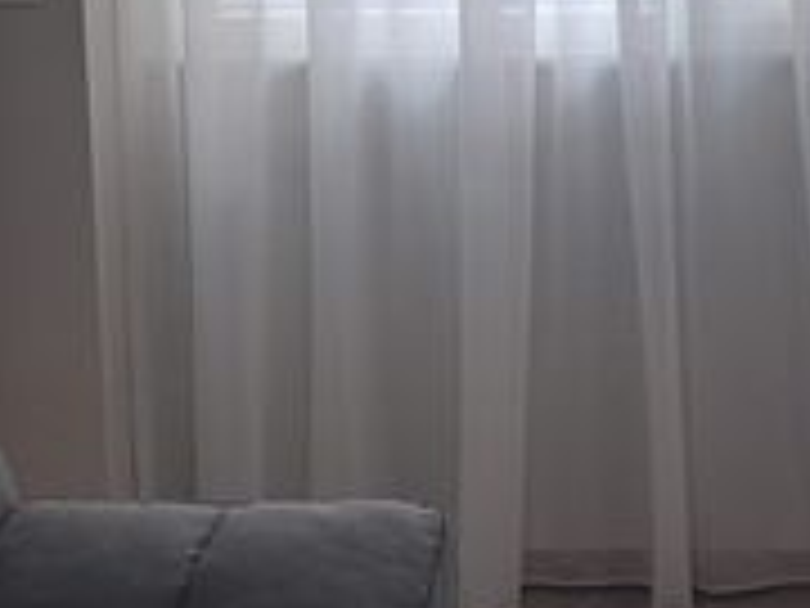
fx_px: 2083
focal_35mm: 89
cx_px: 932
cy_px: -135
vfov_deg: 15.9
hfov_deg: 20.8
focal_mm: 4.6
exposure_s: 1/50
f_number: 2
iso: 25
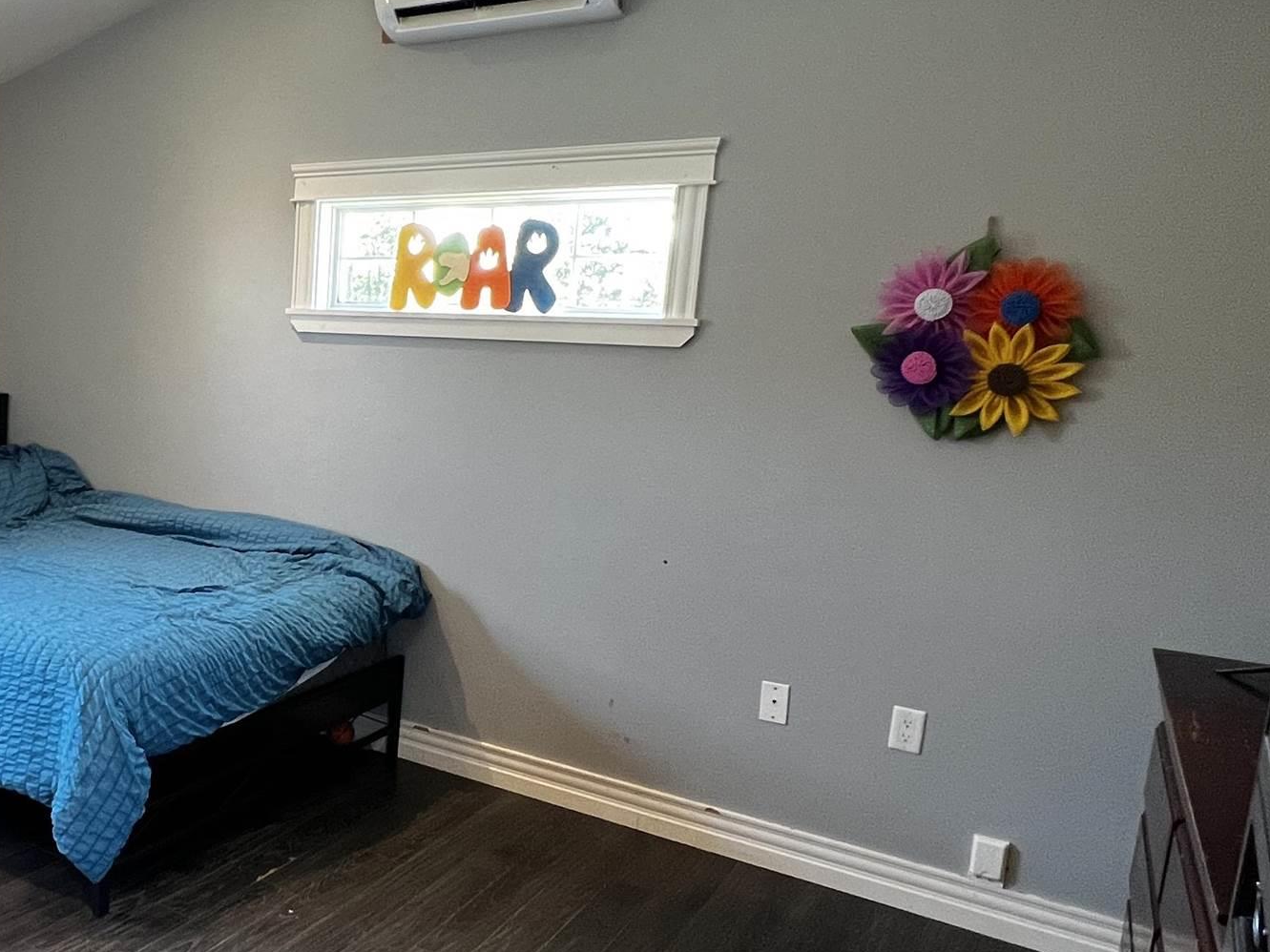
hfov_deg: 53.5
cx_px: 158
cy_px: 499
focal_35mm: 30
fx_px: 1101
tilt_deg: -9.5
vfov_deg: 46.8
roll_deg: -1.8
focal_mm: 1.57
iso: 250
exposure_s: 1/60
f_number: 1.8
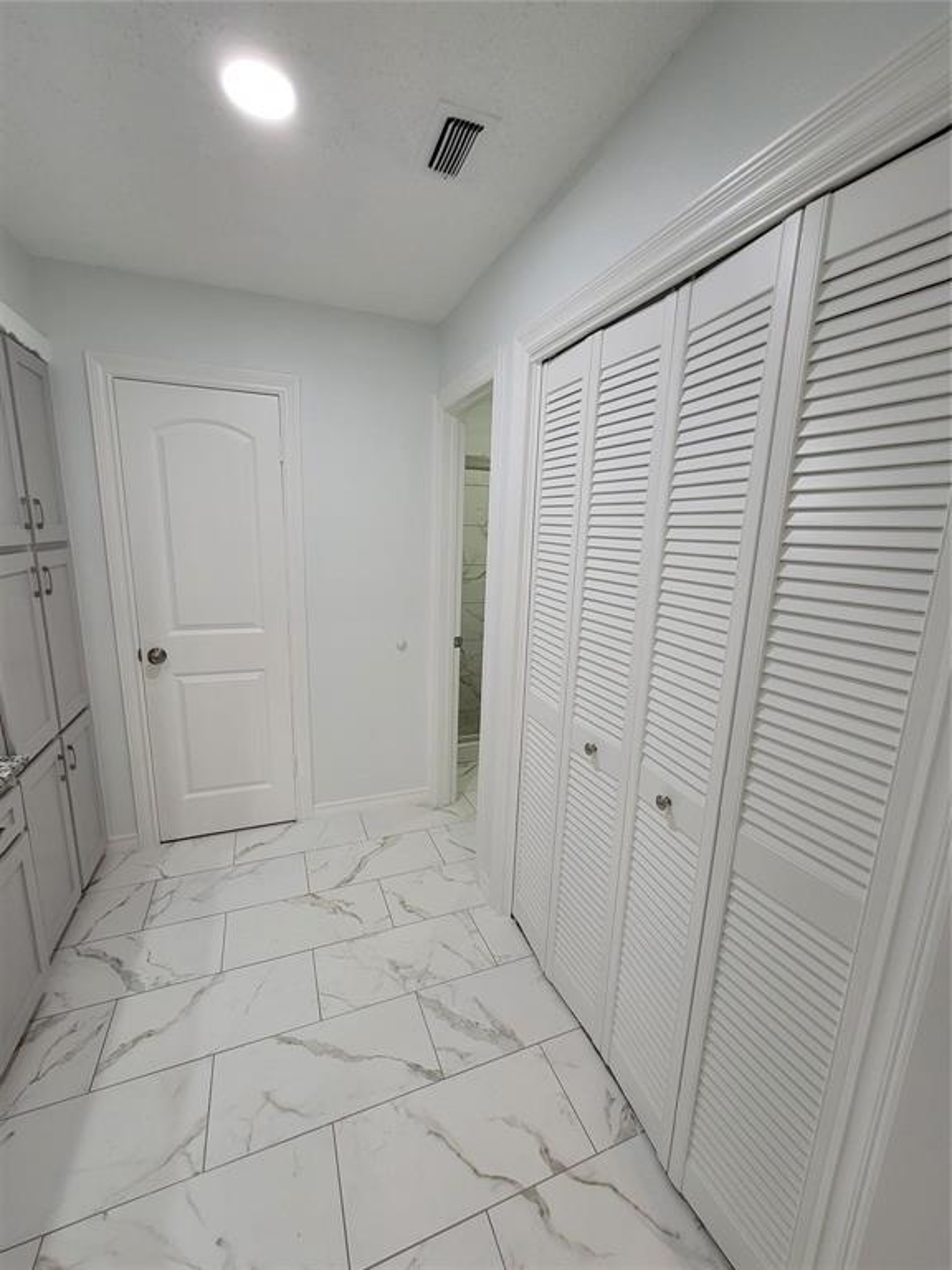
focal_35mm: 13
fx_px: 477
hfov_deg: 89.9
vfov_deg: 106.2
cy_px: 635
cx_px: 476
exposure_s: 1/60
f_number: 2.2
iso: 125
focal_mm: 2.2
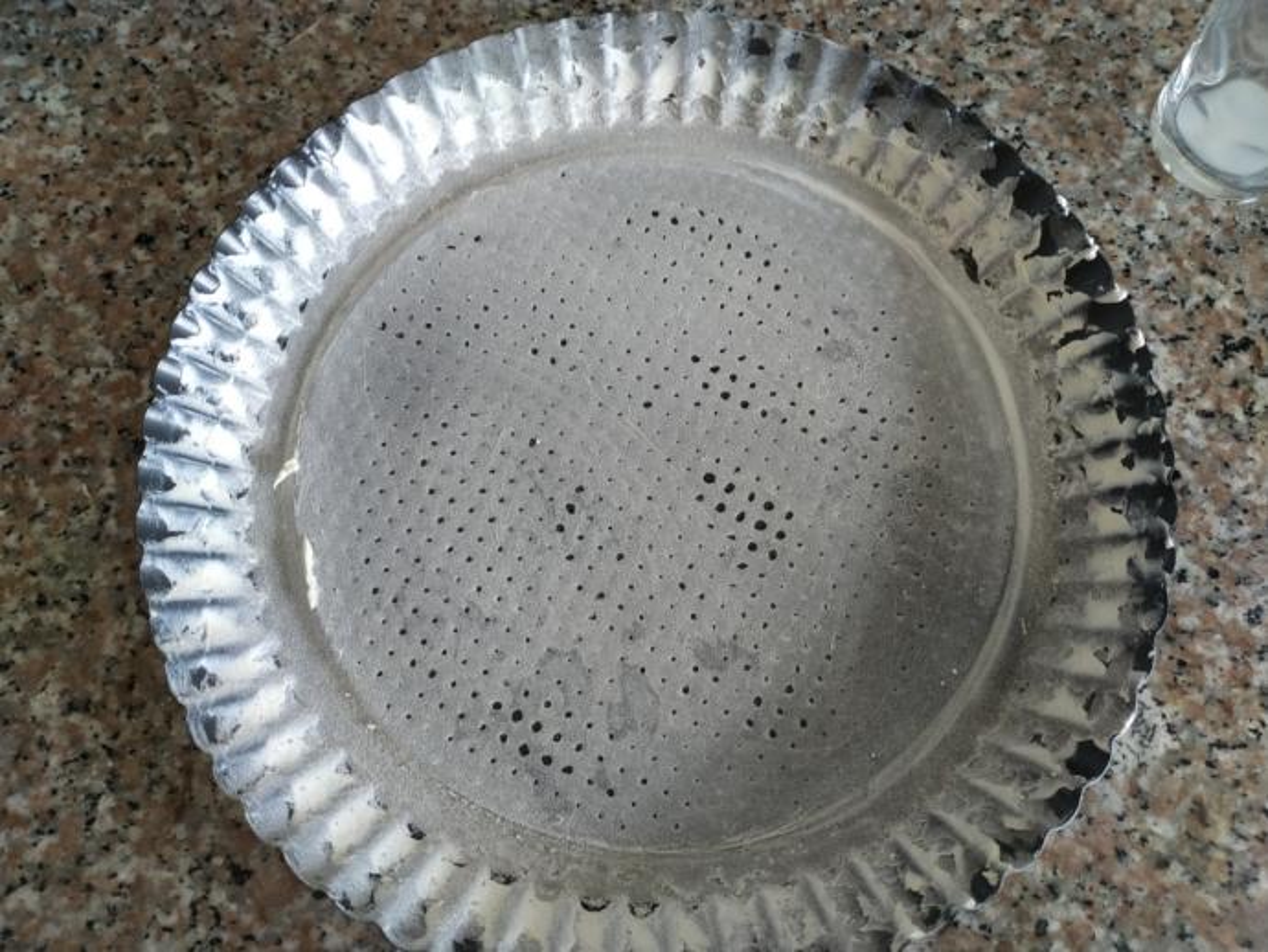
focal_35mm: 24
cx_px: 634
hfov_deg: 71.6
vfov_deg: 56.8
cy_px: 476
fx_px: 879
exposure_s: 1/25
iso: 125
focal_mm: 3.94
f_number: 1.9
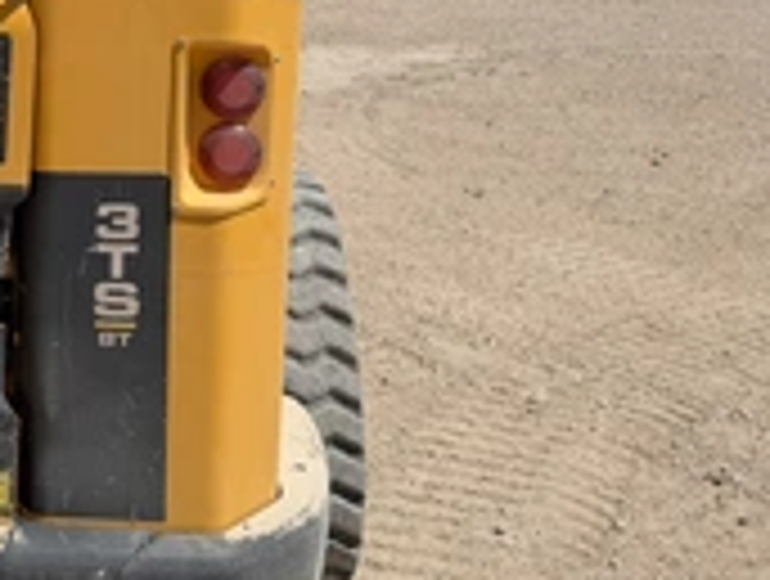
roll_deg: +1.5
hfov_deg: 30.5
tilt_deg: -7.8
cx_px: -86
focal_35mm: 56
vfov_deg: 25.8
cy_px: 126
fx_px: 1248
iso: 80
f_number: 1.78
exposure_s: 1/9091
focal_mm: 6.76
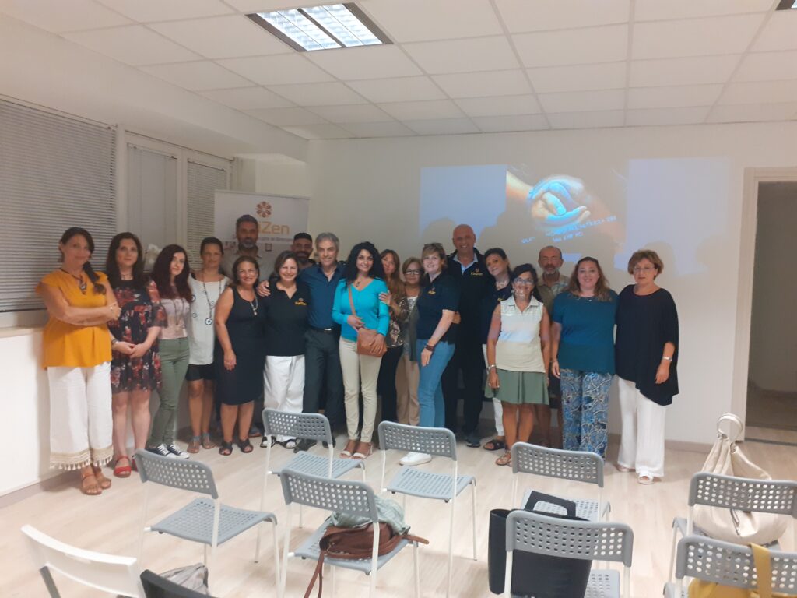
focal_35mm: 27
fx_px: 622
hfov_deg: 65.3
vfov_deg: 51.4
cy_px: 299
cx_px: 398
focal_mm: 3.6
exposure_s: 1/50
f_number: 1.9
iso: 250
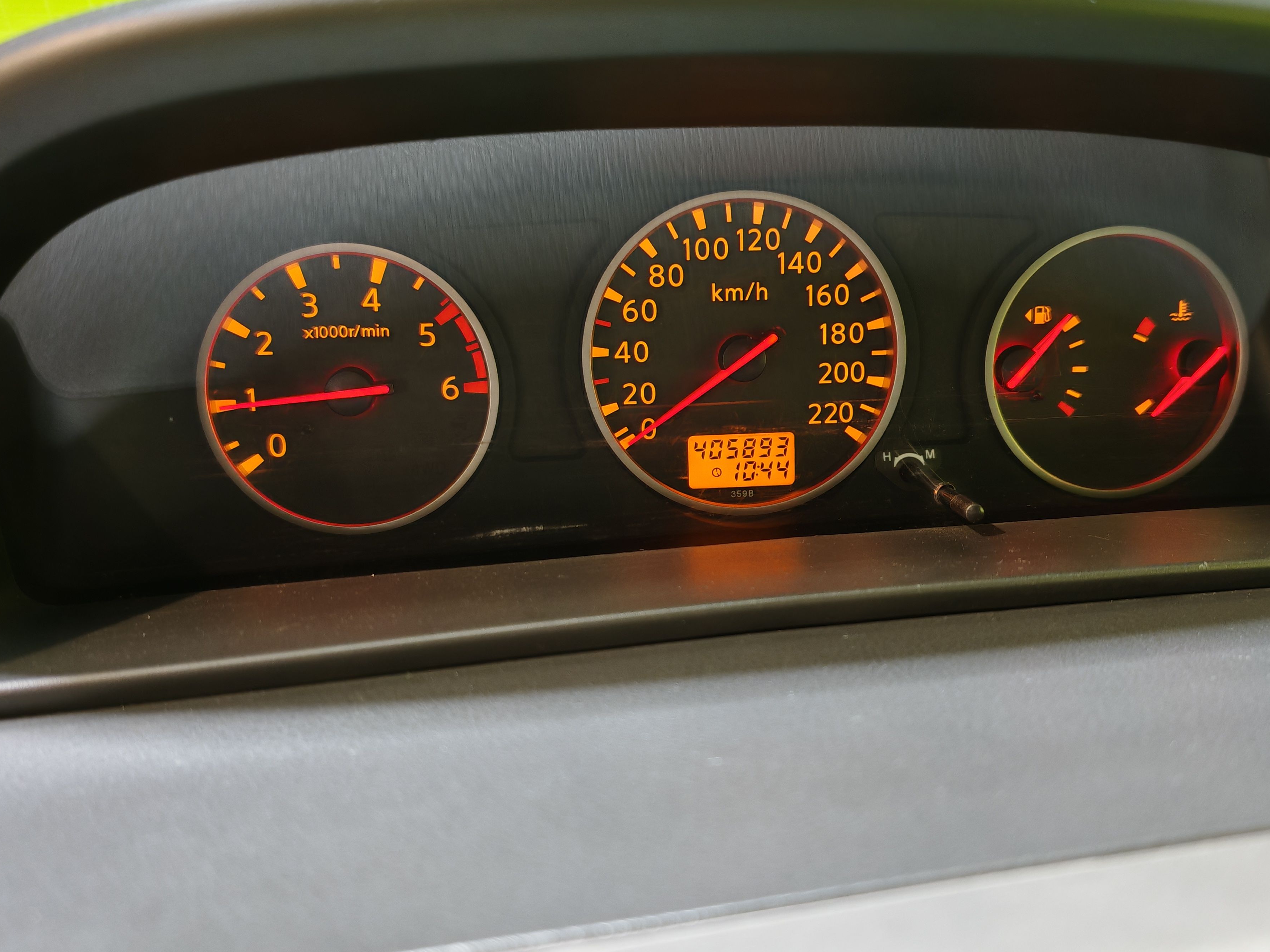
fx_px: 1137
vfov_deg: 45.4
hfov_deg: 58.3
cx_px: 691
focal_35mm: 31
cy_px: 441
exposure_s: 1/33
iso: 64
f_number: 1.4
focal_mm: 6.83
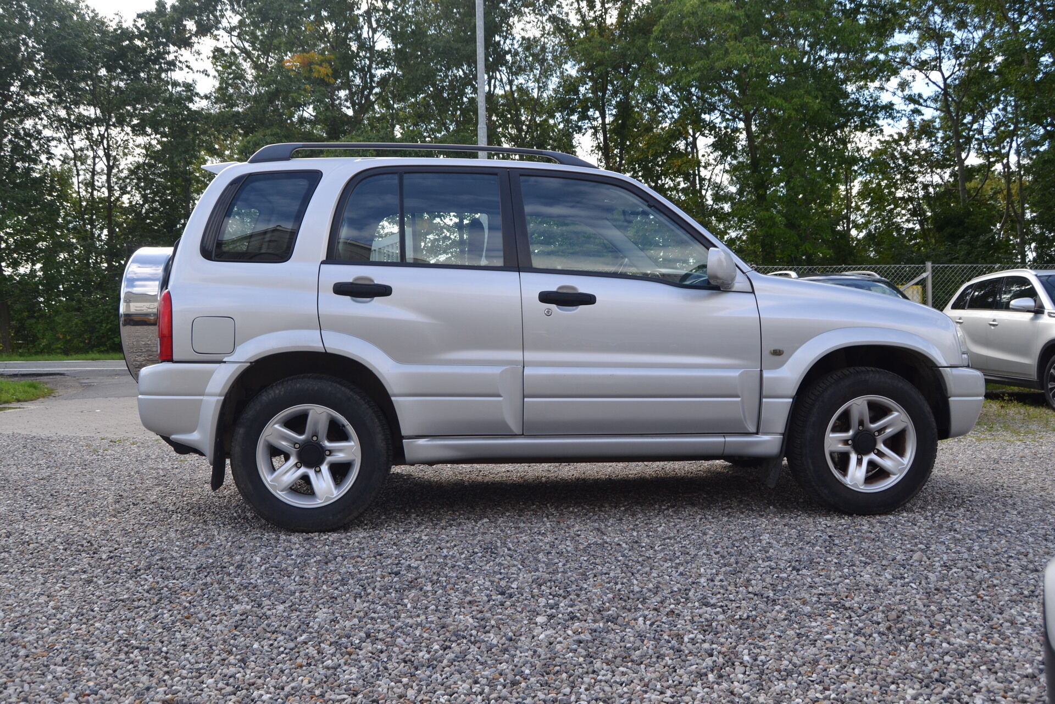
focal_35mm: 27
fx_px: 791
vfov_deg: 47.9
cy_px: 352
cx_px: 528
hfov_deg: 67.4
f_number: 6.3
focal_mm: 18
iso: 100
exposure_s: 1/160
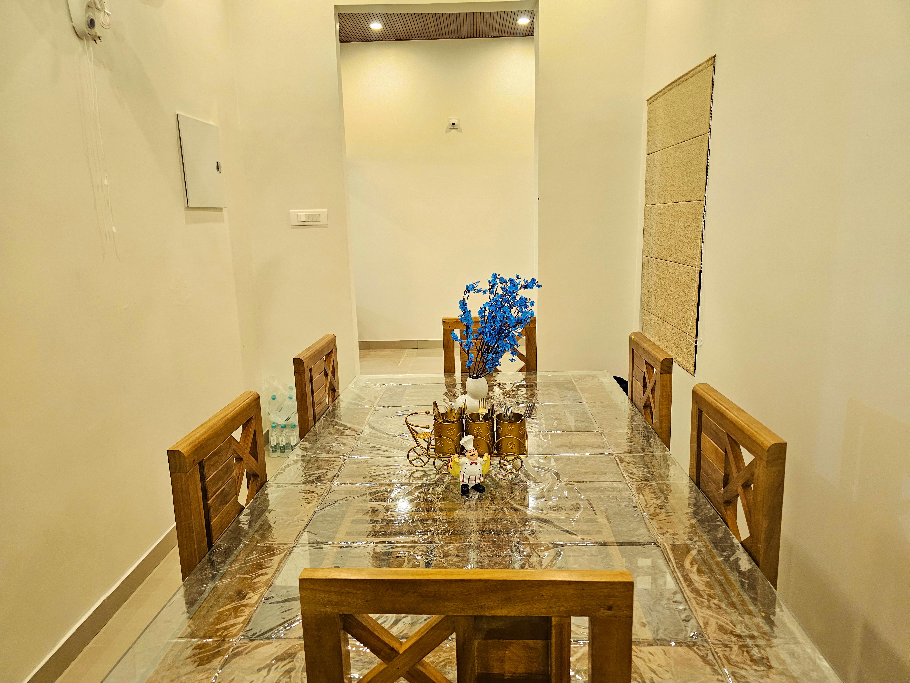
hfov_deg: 73.9
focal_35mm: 23
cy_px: 342
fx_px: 605
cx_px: 455
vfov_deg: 58.9
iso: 800
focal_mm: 6.3
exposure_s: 1/100
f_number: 1.7
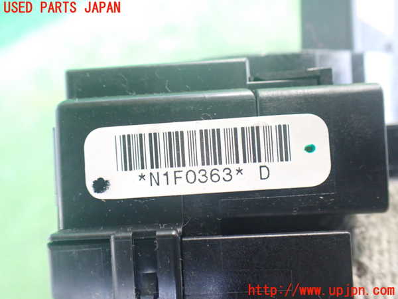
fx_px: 345
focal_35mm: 30
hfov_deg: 60.0
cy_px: 150
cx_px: 199
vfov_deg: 46.8
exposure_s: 1/30
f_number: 2.3
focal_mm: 5.4
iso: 1000
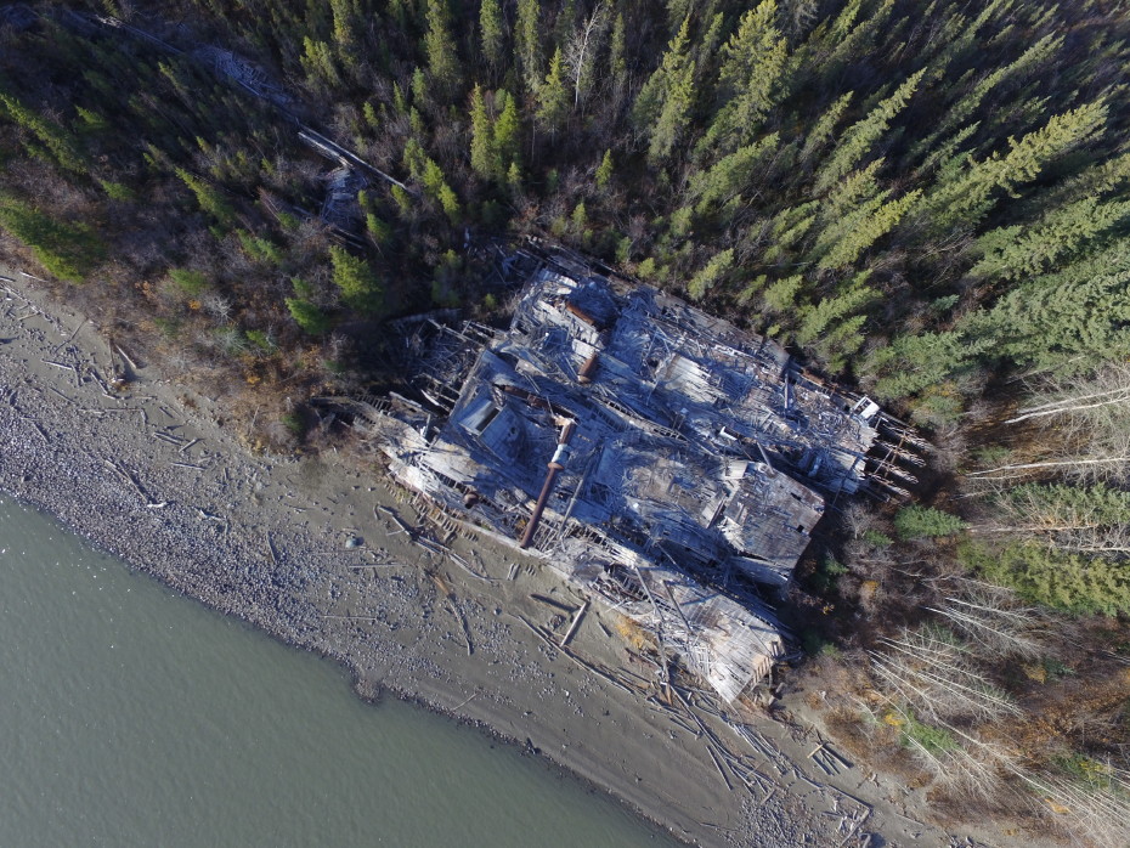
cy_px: 424
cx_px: 565
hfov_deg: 81.7
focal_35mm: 20
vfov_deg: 66.0
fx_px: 653
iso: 100
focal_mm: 3.61
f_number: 2.8
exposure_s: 1/276
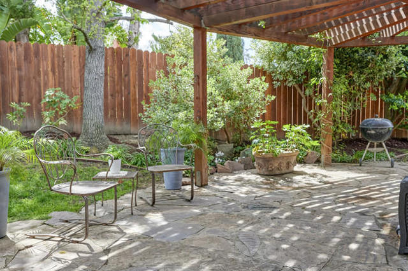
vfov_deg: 43.6
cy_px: 136
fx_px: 340
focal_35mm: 30
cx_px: 204
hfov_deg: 62.0
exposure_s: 1/125
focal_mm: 30
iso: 400
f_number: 7.1
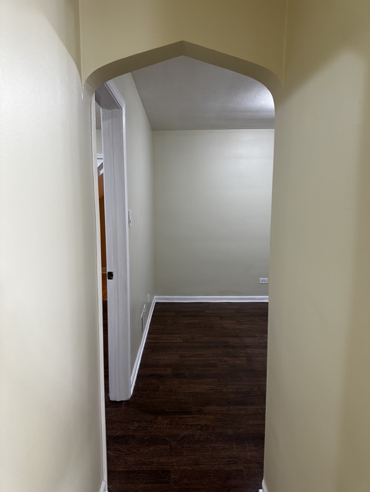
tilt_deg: -6.4
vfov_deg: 71.6
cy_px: 246
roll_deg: -0.1
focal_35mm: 24
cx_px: 185
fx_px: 342
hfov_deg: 56.9
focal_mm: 6.86
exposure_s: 1/60
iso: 125
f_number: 1.78
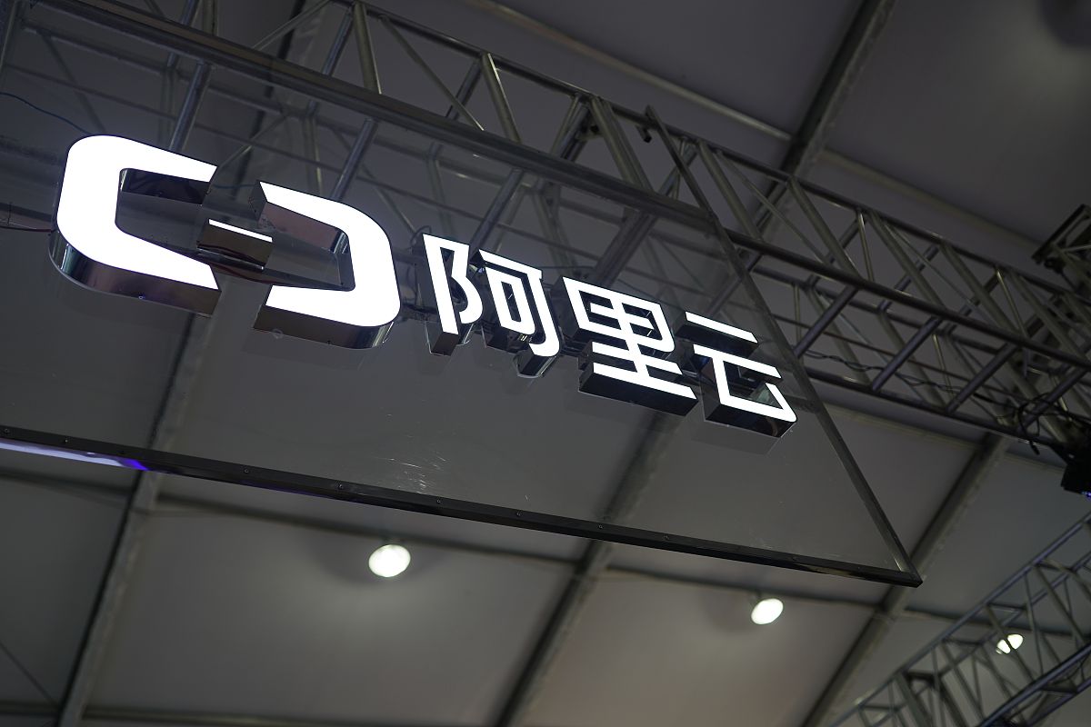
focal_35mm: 35
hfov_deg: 54.4
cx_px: 546
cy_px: 364
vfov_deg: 37.9
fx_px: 1061
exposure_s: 1/125
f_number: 2
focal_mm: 35
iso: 125
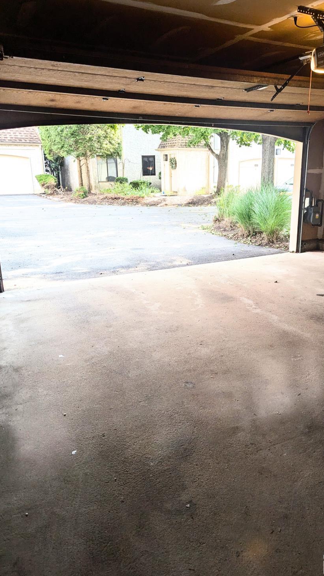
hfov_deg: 42.7
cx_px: 197
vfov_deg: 69.9
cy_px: 284
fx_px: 412
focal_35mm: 27
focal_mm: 6.81
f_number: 1.85
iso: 45
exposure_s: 1/222
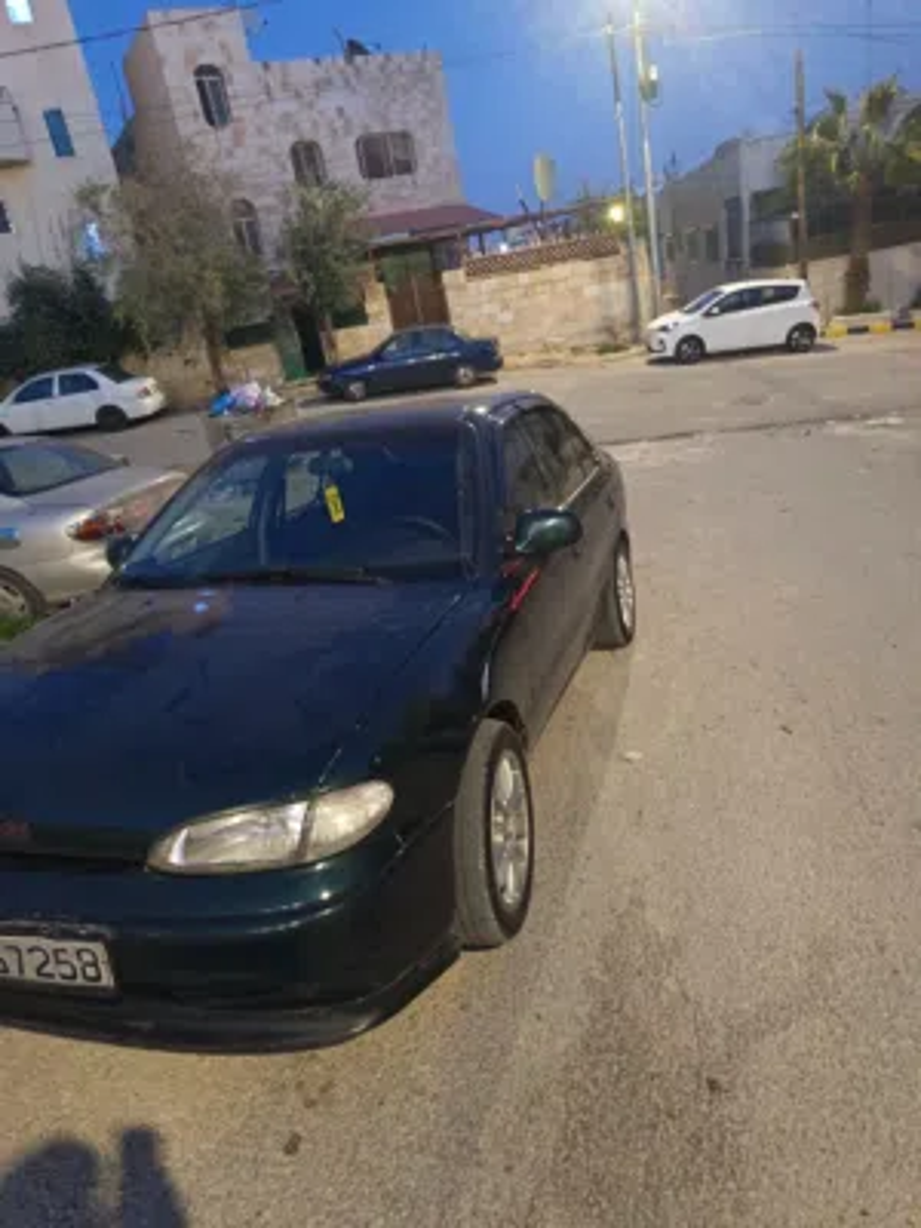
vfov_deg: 71.6
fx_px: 851
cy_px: 614
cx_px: 460
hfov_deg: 56.8
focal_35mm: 24
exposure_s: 1/20
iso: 7931
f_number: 16
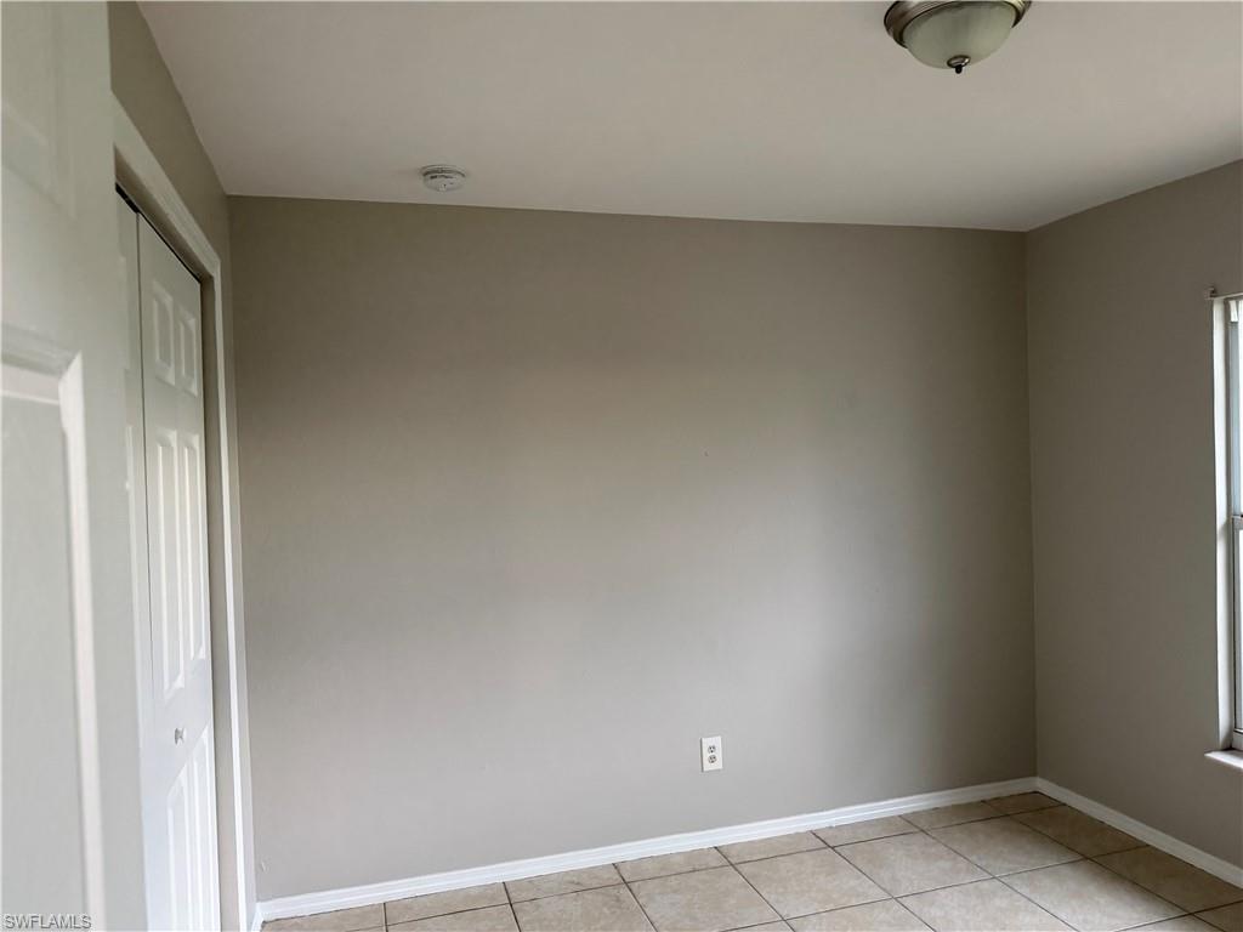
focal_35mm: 24
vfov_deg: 56.8
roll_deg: +2.4
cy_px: 466
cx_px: 622
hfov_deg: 71.6
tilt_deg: -1.2
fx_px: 862
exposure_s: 1/60
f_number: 1.78
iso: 400
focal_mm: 6.76
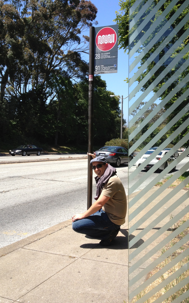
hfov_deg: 33.5
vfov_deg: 51.5
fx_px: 313
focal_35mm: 38
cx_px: 109
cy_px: 149
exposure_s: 1/1004
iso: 64
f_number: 2.4
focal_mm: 4.28
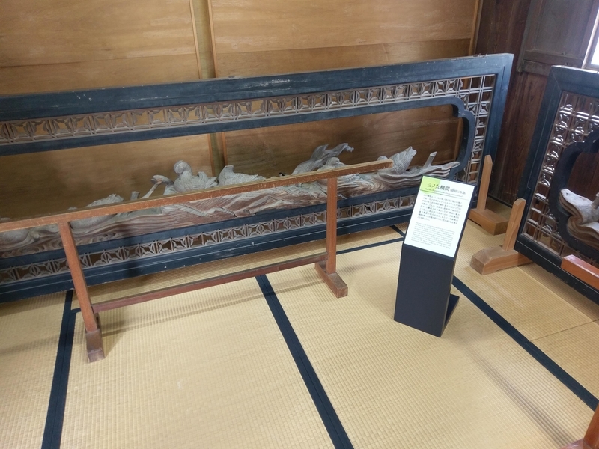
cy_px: 224
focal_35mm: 26
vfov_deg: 53.1
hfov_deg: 67.3
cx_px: 300
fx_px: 450
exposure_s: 1/24
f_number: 1.8
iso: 250
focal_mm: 4.58
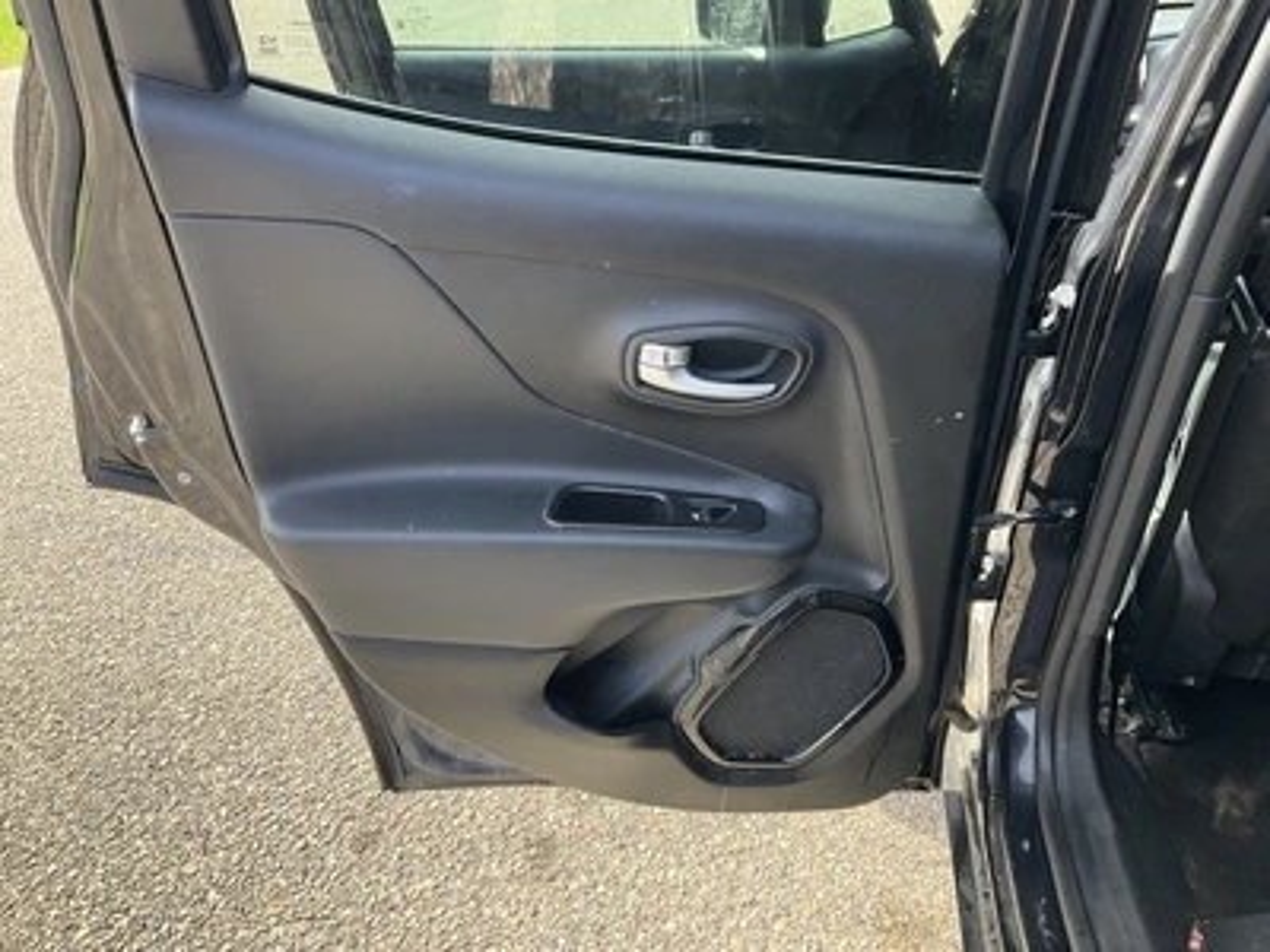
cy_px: 476
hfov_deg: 61.7
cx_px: 635
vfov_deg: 48.2
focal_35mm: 29
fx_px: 1064
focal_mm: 3
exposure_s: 1/172
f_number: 1.8
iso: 32
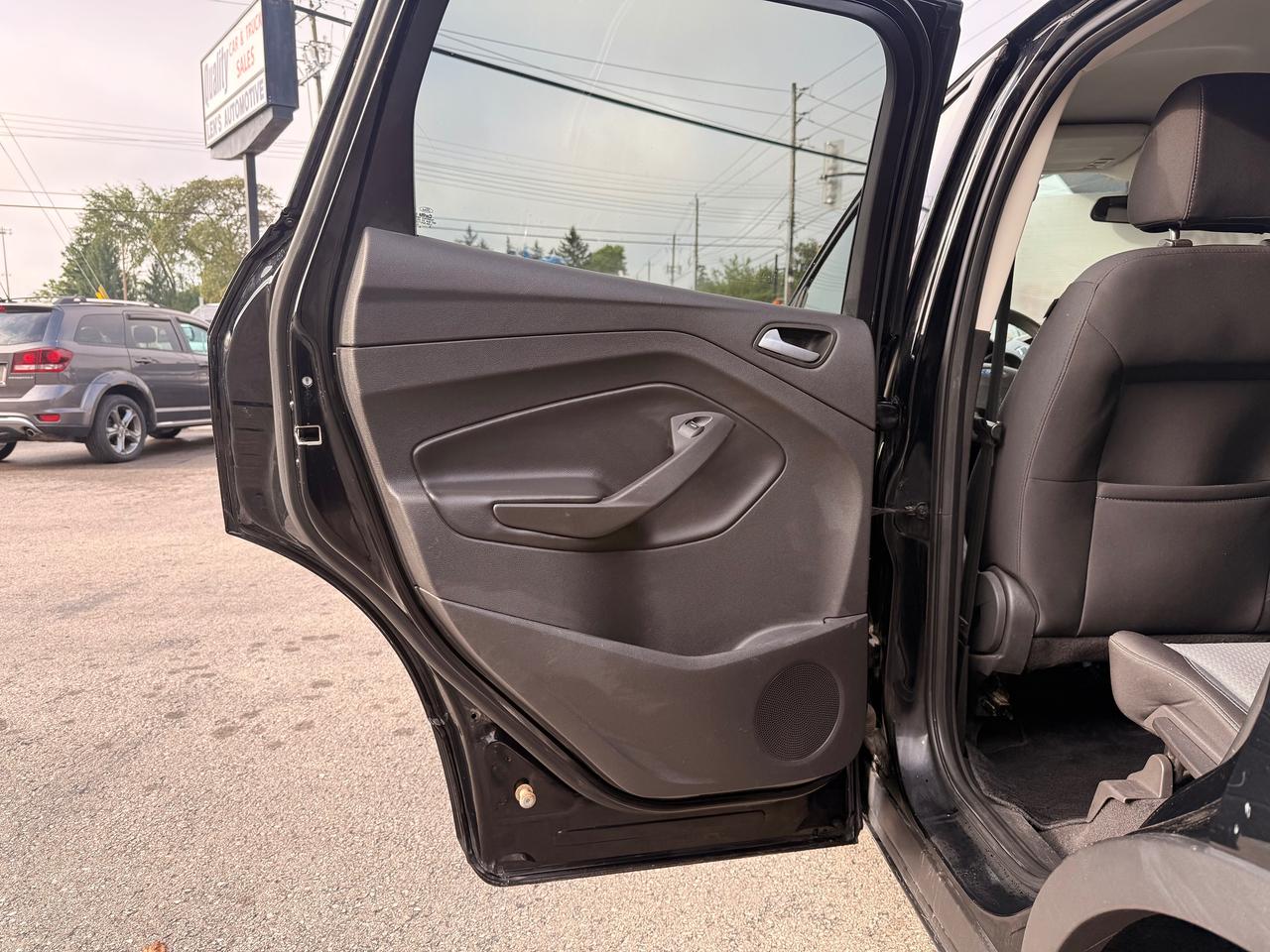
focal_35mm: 24
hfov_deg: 71.6
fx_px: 881
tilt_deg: -8.5
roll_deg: +0.3
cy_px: 476
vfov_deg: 56.8
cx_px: 635
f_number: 1.78
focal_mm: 6.76
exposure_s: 1/539
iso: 80
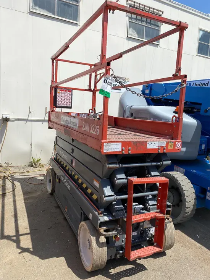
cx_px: 105
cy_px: 140
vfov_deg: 67.3
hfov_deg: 53.1
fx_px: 210
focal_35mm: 26
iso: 32
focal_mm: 4.25
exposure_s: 1/3731
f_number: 1.8
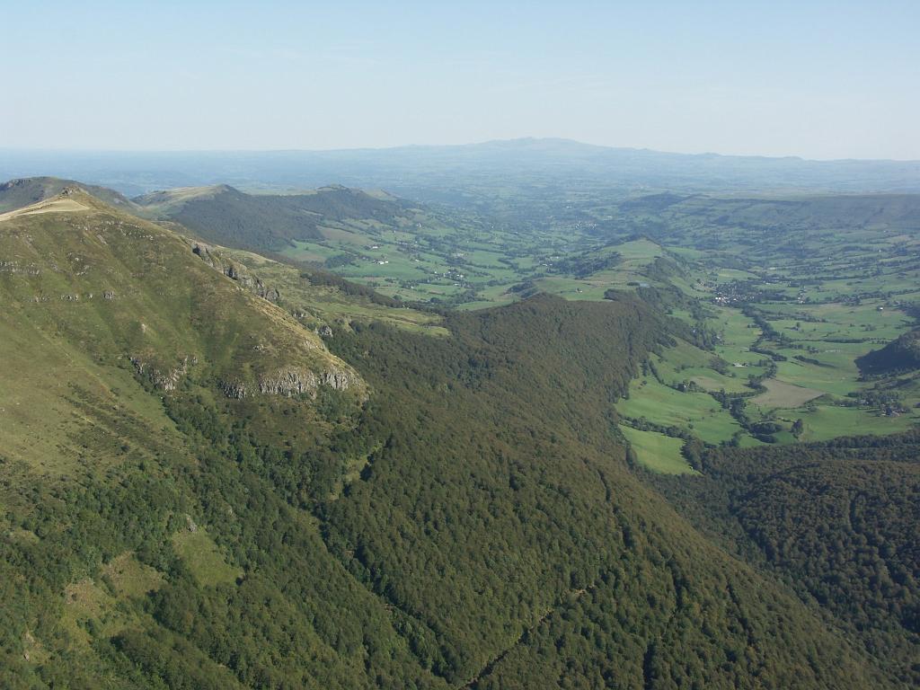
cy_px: 345
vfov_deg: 31.5
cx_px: 460
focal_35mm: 46
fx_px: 1223
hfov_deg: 41.2
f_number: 7.1
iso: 64
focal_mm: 11.76
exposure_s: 1/200
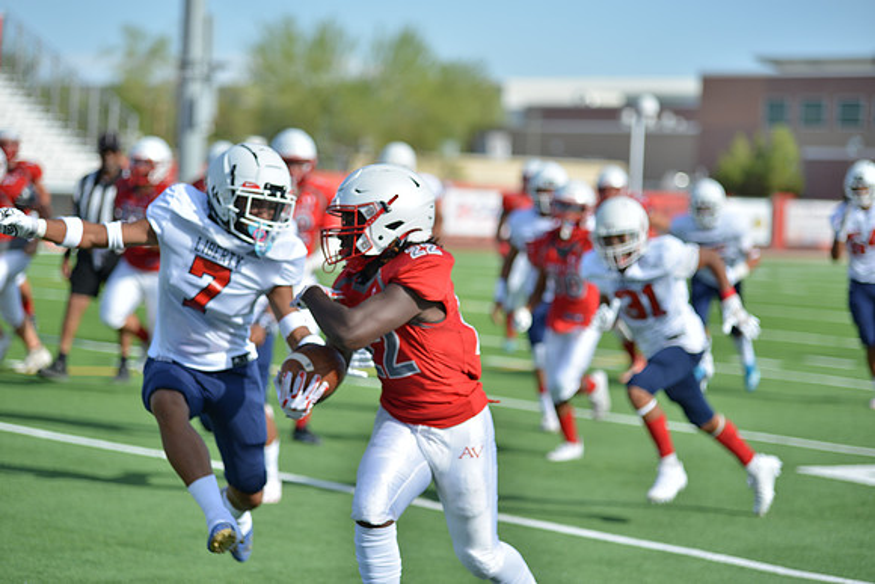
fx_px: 2966
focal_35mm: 122
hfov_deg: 16.8
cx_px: 438
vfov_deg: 11.2
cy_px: 292
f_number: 2.8
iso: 100
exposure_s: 1/1600
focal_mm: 122
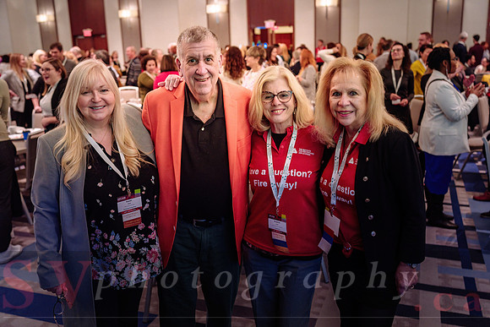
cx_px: 245
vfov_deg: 37.9
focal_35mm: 35
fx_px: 476
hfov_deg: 54.4
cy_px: 164
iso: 1600
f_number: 2.8
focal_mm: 35
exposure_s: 1/100
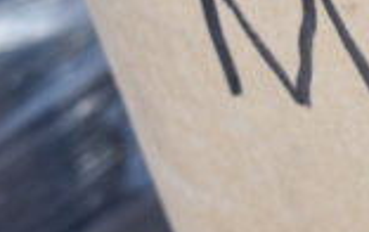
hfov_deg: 7.4
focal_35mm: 275
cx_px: 676
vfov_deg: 4.8
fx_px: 2770
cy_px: 136
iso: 200
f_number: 5.3
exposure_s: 1/80
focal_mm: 46
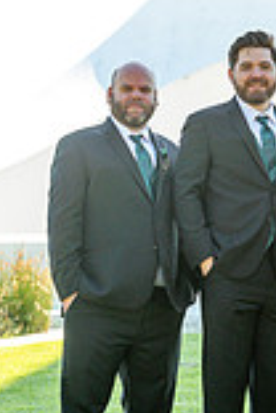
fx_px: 3254
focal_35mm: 283
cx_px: 361
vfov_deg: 7.3
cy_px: 124
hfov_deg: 4.8
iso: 400
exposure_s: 1/640
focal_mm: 98
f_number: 5.6
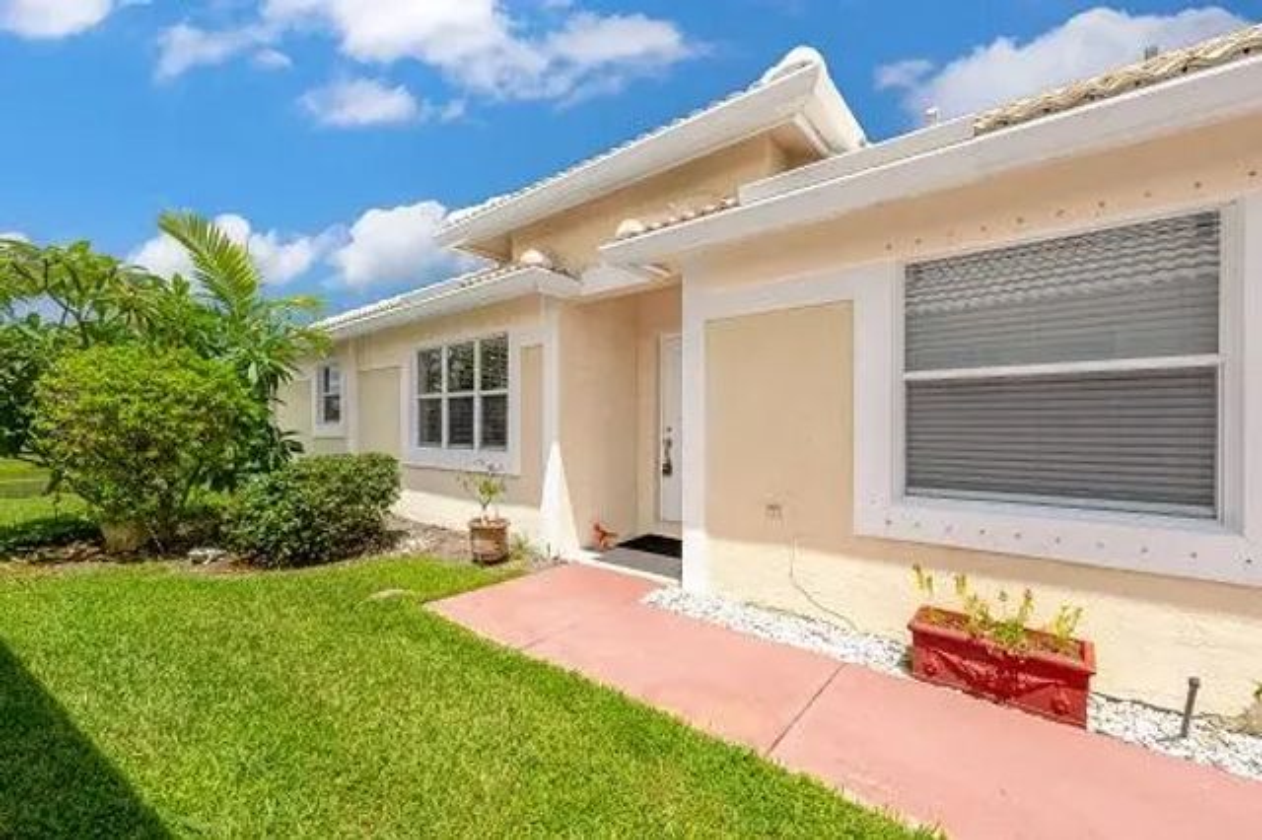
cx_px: 631
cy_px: 420
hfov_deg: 100.4
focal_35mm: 15
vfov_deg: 77.3
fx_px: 526
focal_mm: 15
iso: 80
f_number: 10
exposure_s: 1/200
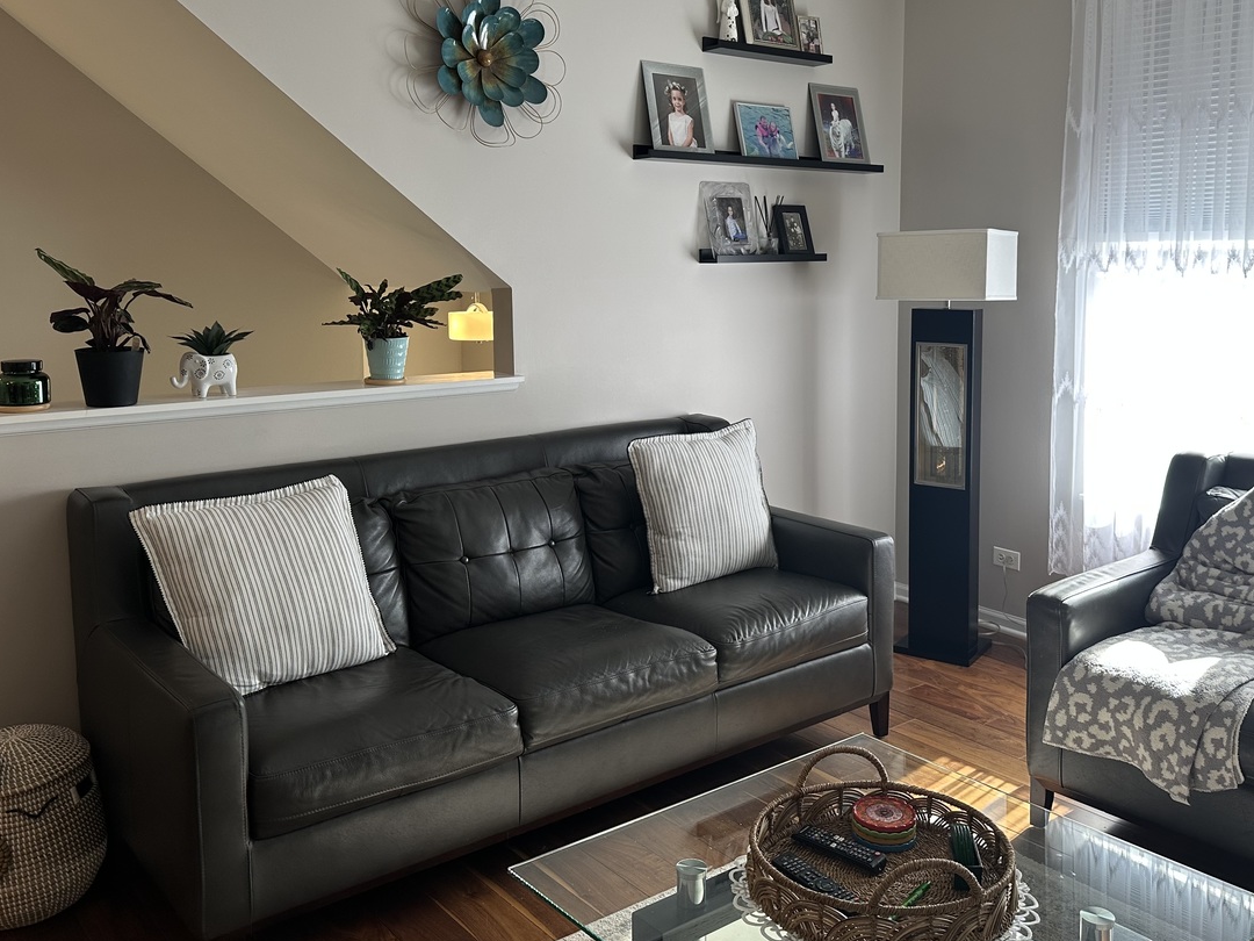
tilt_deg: -3.9
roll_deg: +0.6
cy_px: 347
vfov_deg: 43.8
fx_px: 1159
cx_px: 666
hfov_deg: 56.8
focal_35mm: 32
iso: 100
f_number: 1.78
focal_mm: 6.86
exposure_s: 1/120
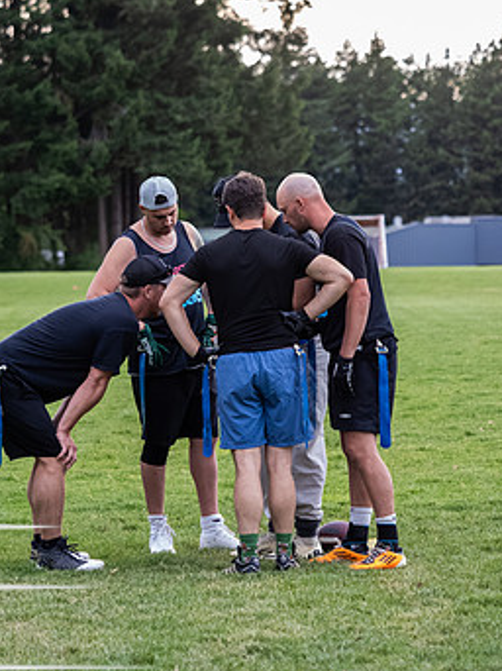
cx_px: 215
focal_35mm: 192
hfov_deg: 7.7
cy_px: 294
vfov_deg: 10.3
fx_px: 3717
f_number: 2.8
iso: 3200
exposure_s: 1/1250
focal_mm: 73
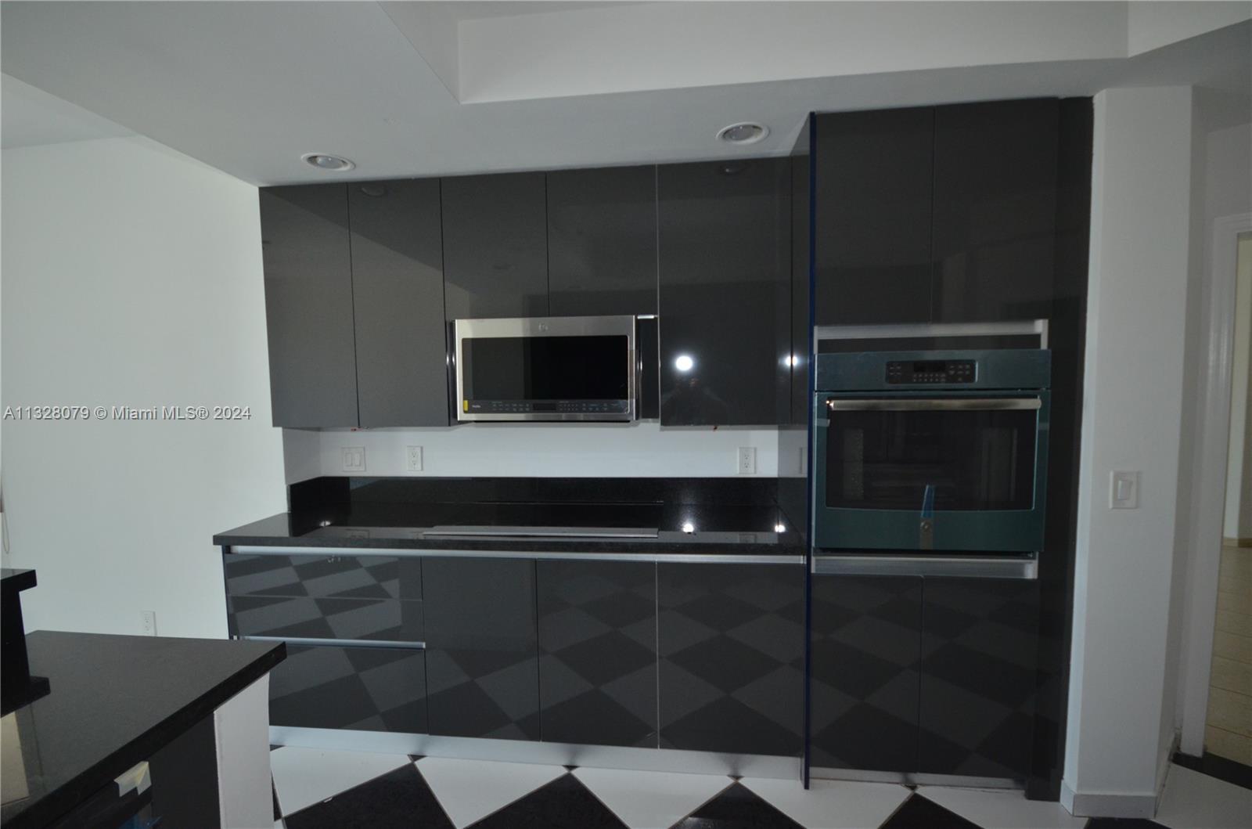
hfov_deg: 100.5
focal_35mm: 15
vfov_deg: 77.0
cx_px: 626
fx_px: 520
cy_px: 414
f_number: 4
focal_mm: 10
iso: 800
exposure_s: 1/60
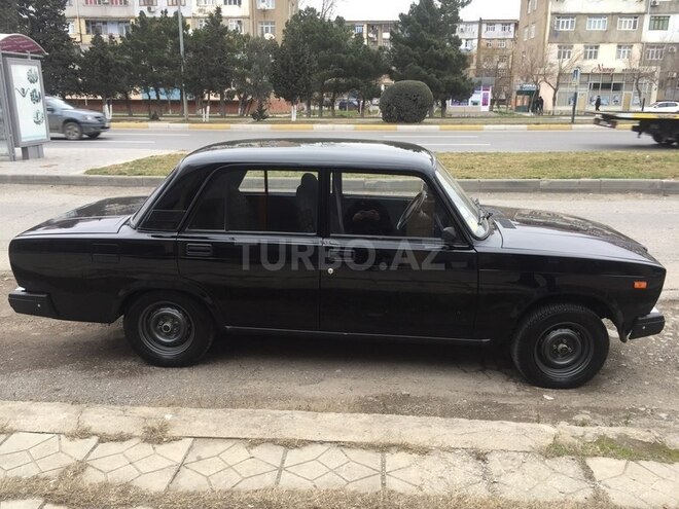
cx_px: 340
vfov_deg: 48.2
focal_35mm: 29
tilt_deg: -14.6
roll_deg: +0.9
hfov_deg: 61.7
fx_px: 569
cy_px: 254
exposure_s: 1/100
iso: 50
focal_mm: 4.15
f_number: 2.2
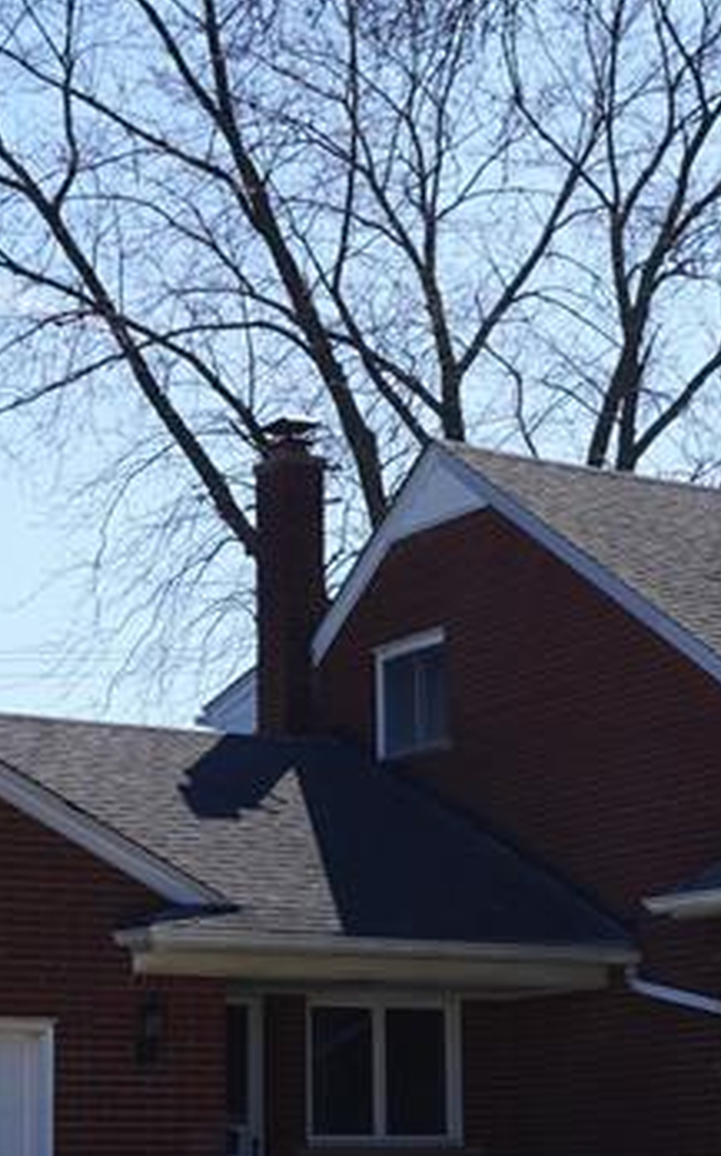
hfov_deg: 14.5
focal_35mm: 90
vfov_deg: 22.9
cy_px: 794
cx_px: 465
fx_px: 2834
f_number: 5
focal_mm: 20
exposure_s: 1/800
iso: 100
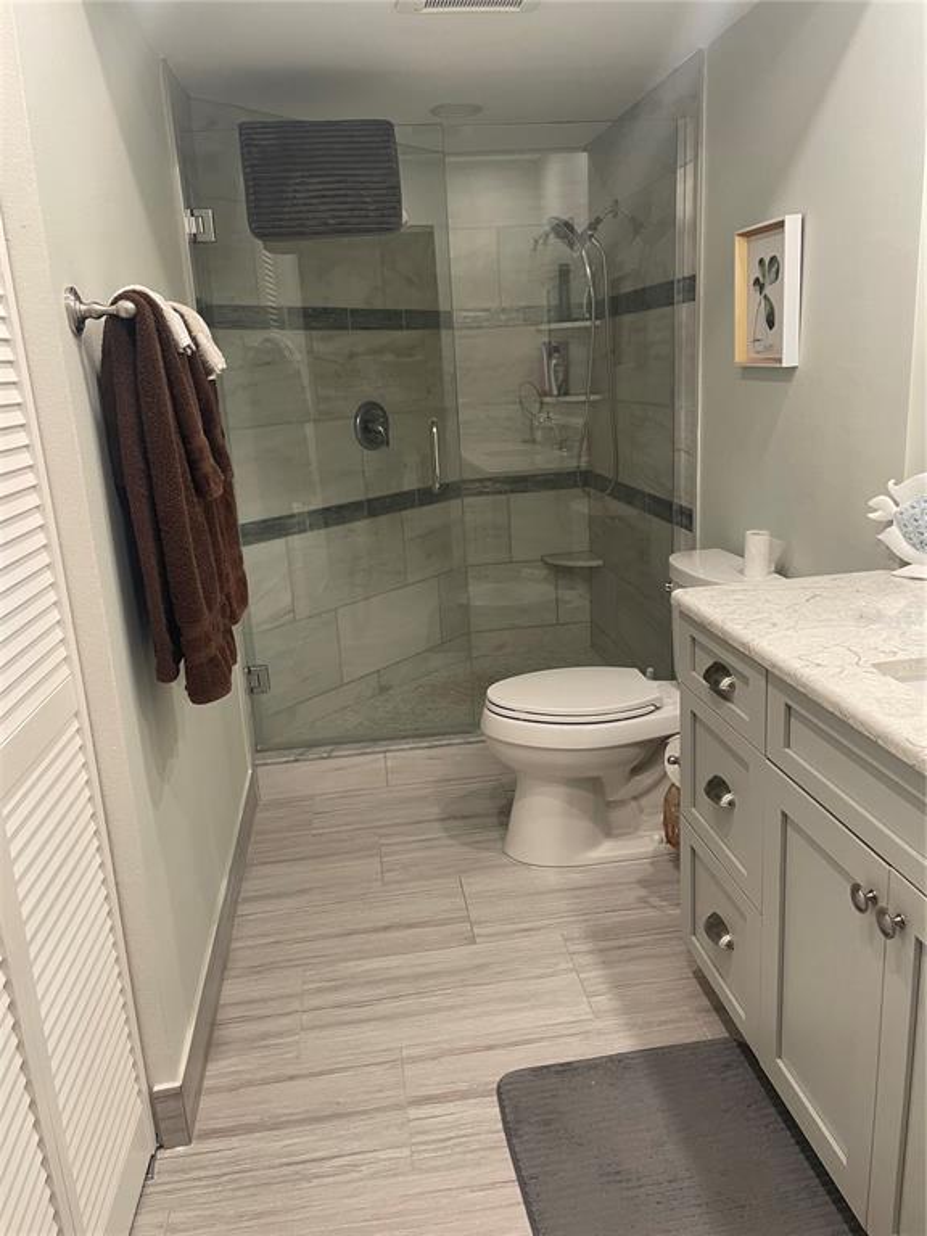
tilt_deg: -14.9
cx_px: 464
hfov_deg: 53.1
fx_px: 928
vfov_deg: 67.3
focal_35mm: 26
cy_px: 618
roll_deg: +3.8
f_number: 1.6
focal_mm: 4.2
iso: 100
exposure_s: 1/60
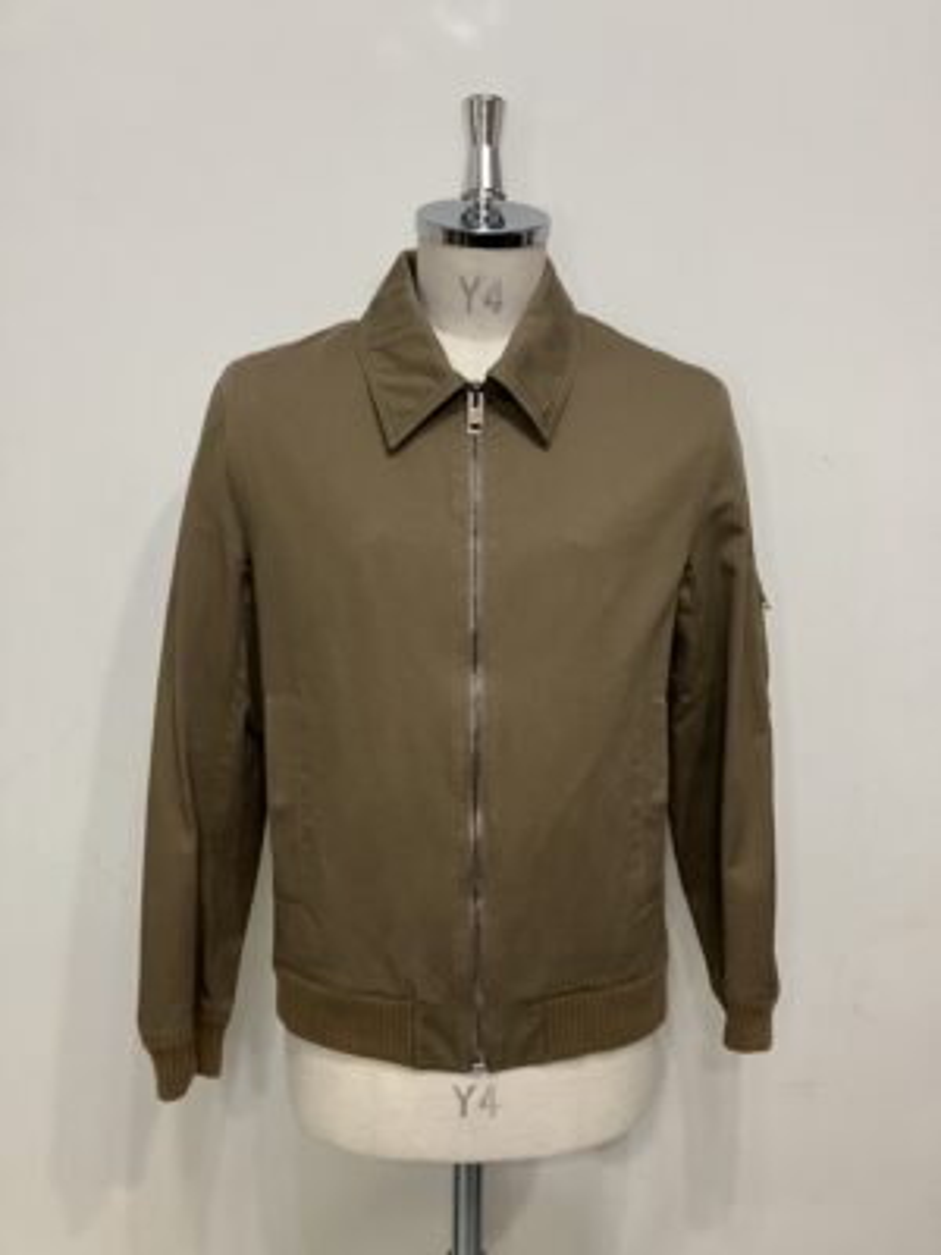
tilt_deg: -9.5
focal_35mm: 28
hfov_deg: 49.7
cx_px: 470
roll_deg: -1.2
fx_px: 1015
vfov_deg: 63.4
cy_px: 628
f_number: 1.8
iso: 100
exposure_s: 1/50
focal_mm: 3.99
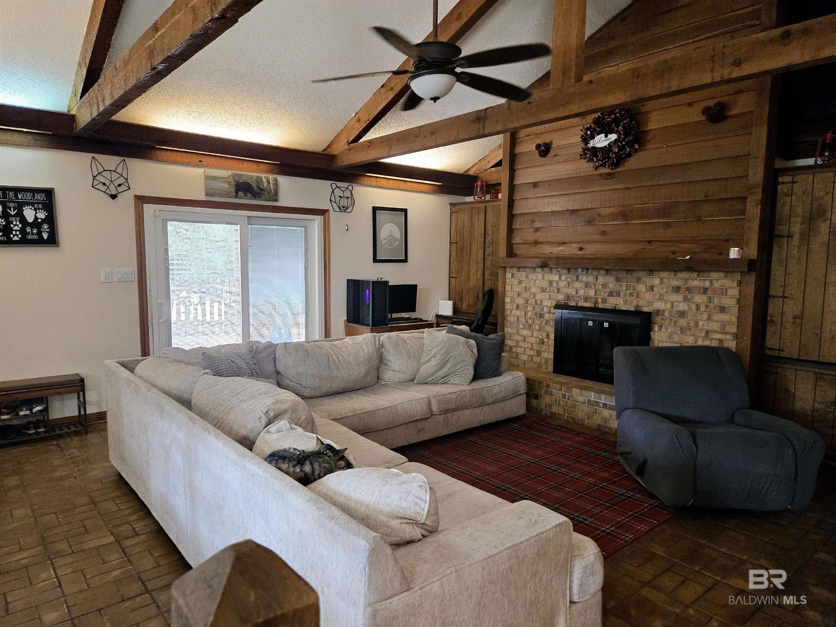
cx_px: 418
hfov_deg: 73.9
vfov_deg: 58.9
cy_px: 314
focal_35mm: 23
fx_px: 555
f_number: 1.8
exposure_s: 1/120
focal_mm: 5.4
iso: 640
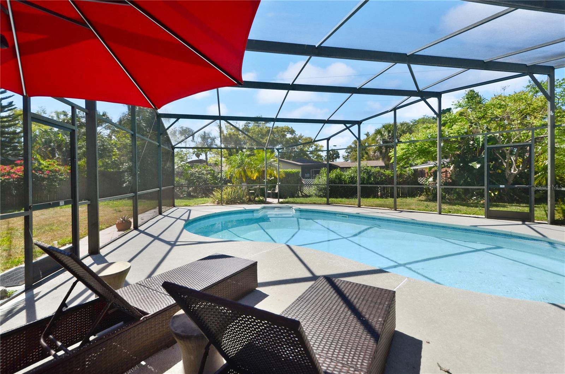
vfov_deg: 77.0
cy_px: 187
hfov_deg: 100.5
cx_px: 282
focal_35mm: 15
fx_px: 235
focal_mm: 10
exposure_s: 1/500
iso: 200
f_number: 8
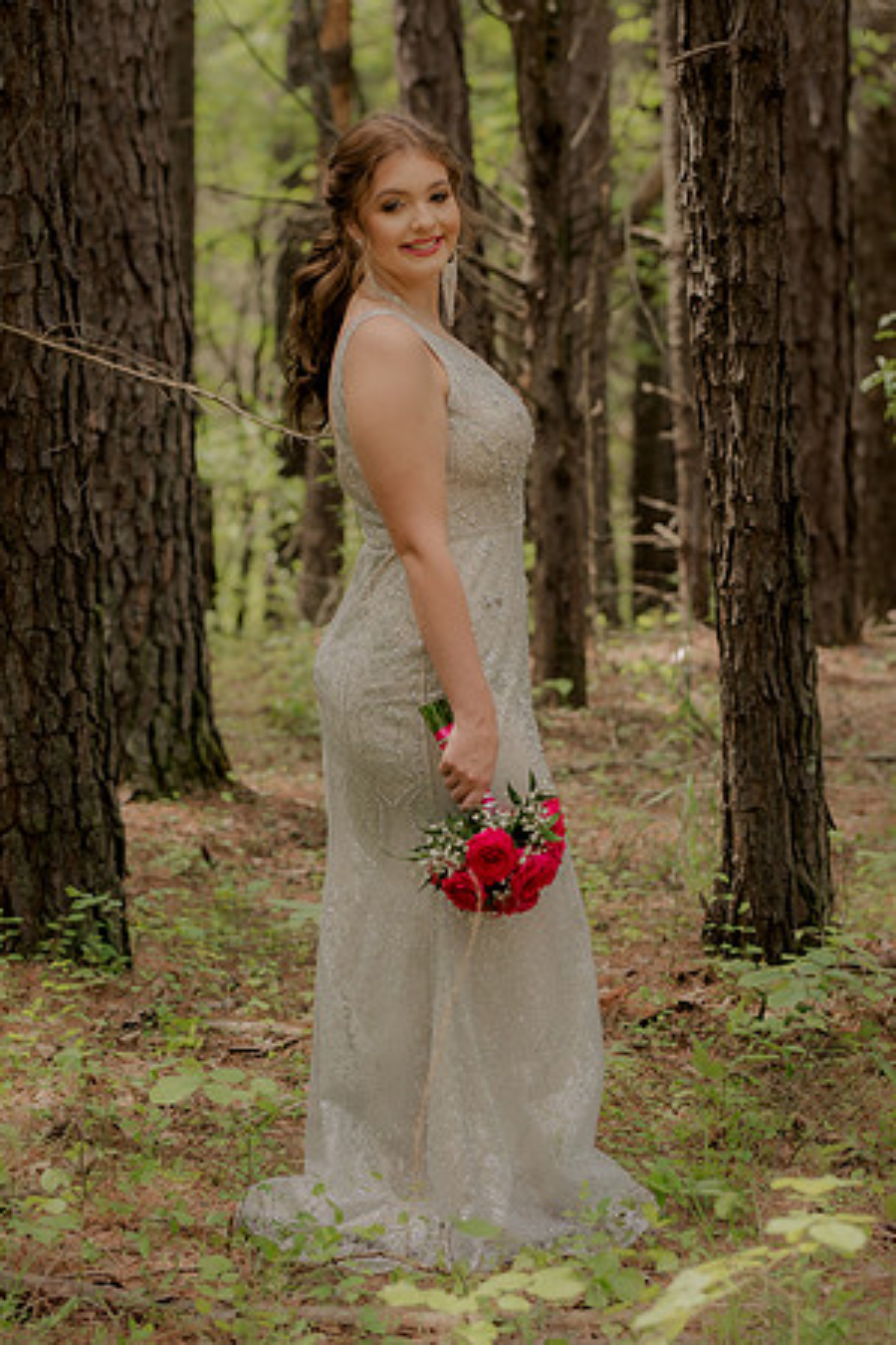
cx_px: 448
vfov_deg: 16.1
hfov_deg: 10.8
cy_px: 672
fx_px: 4760
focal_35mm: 128
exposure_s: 1/250
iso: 200
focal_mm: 85
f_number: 3.2
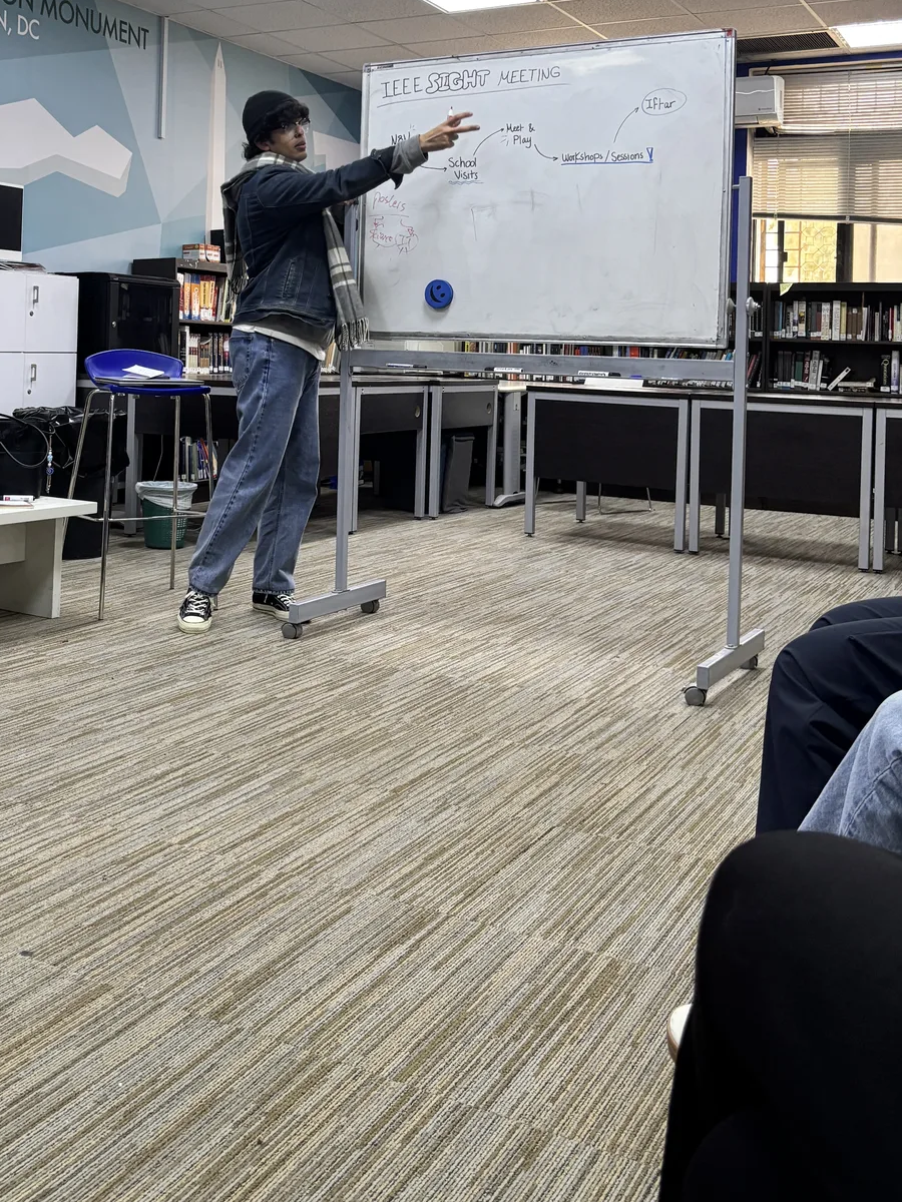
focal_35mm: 39
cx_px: 300
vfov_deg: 46.4
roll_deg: -2.9
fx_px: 1355
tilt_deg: +0.3
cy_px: 323
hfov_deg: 36.4
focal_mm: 5.96
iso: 200
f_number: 1.6
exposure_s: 1/50
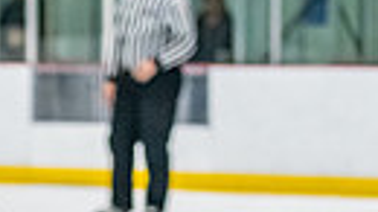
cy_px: 479
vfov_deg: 2.9
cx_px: -114
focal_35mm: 415
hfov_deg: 5.2
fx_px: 4158
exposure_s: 1/800
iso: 4000
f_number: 2.8
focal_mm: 86
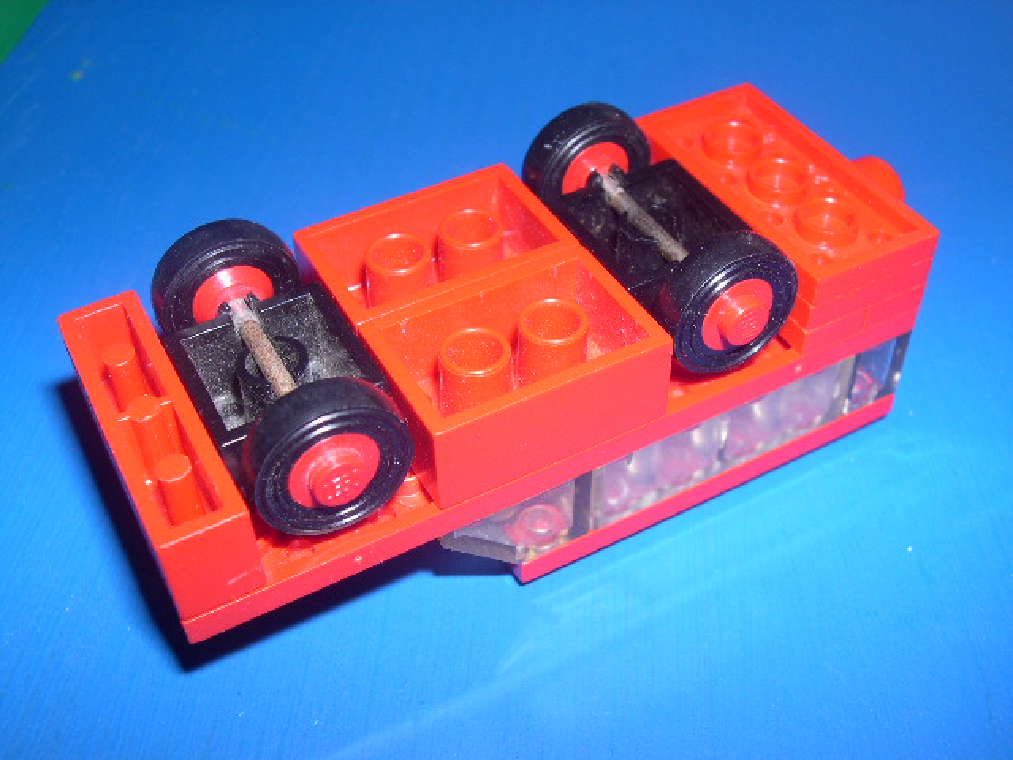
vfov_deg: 34.3
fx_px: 1229
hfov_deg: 44.8
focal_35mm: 42
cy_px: 380
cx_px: 506
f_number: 8
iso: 100
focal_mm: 9
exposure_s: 1/60
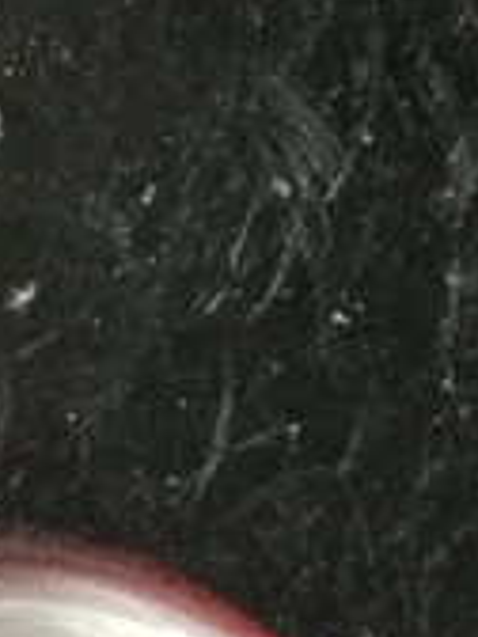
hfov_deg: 6.4
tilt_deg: -72.9
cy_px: 682
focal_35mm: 222
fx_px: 4087
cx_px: -626
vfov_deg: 8.8
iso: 250
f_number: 2.4
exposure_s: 1/15
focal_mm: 3.3
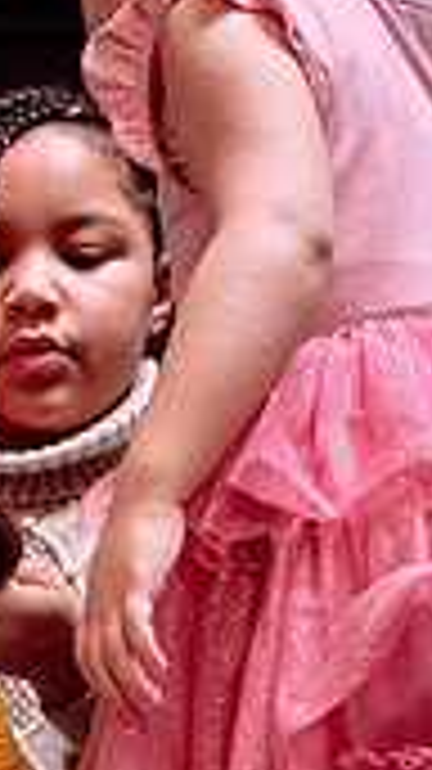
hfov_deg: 8.5
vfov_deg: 15.3
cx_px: -198
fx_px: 2835
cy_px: 669
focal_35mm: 139
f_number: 5
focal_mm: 39
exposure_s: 1/60
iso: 200
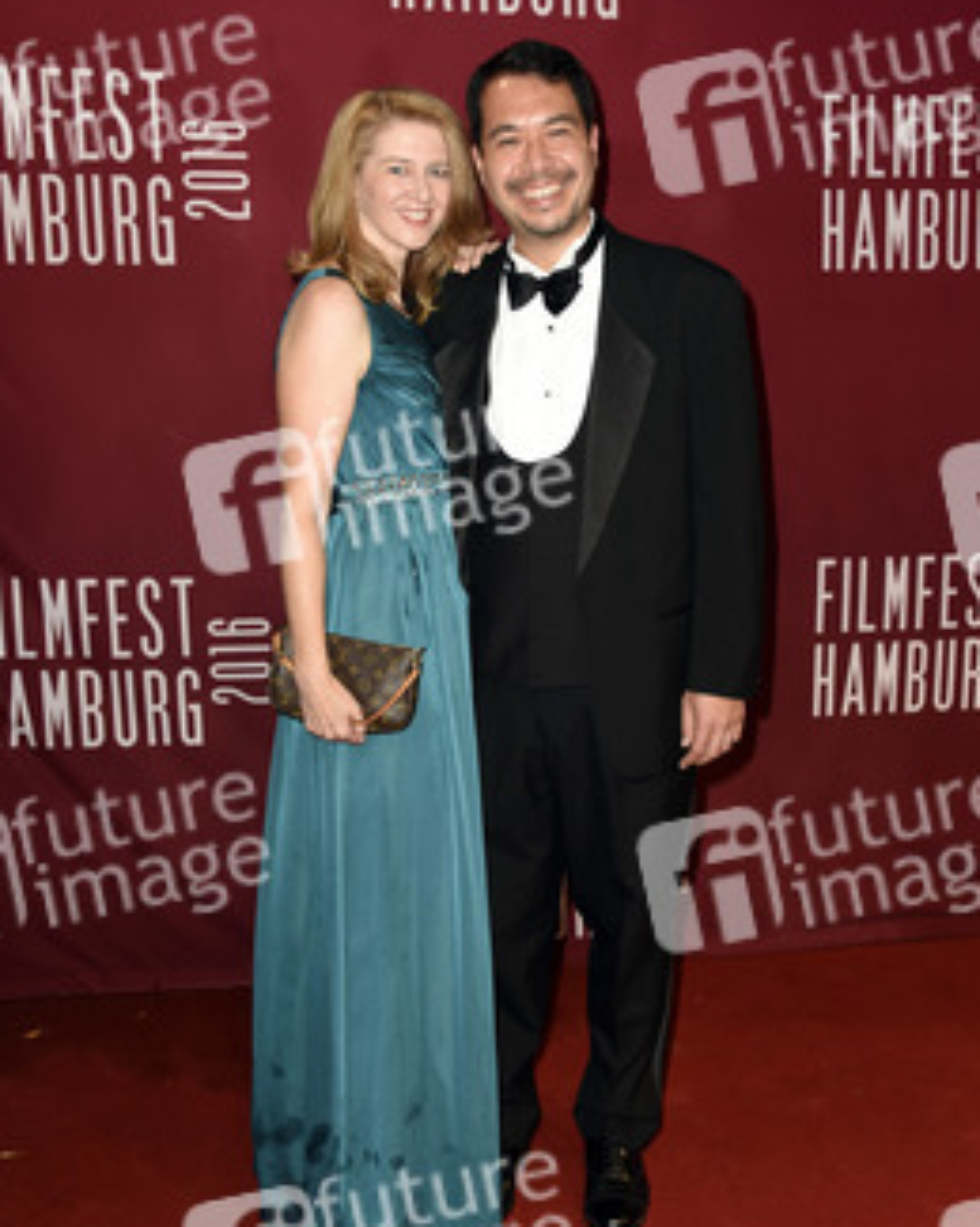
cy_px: 674
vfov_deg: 42.0
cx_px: 488
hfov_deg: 34.1
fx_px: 1596
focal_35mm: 44
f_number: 5.6
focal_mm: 38
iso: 800
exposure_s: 1/320
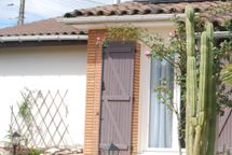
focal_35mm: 92
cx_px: 281
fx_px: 594
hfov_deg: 20.6
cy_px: 73
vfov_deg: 14.9
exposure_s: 1/200
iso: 100
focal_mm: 22
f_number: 7.1
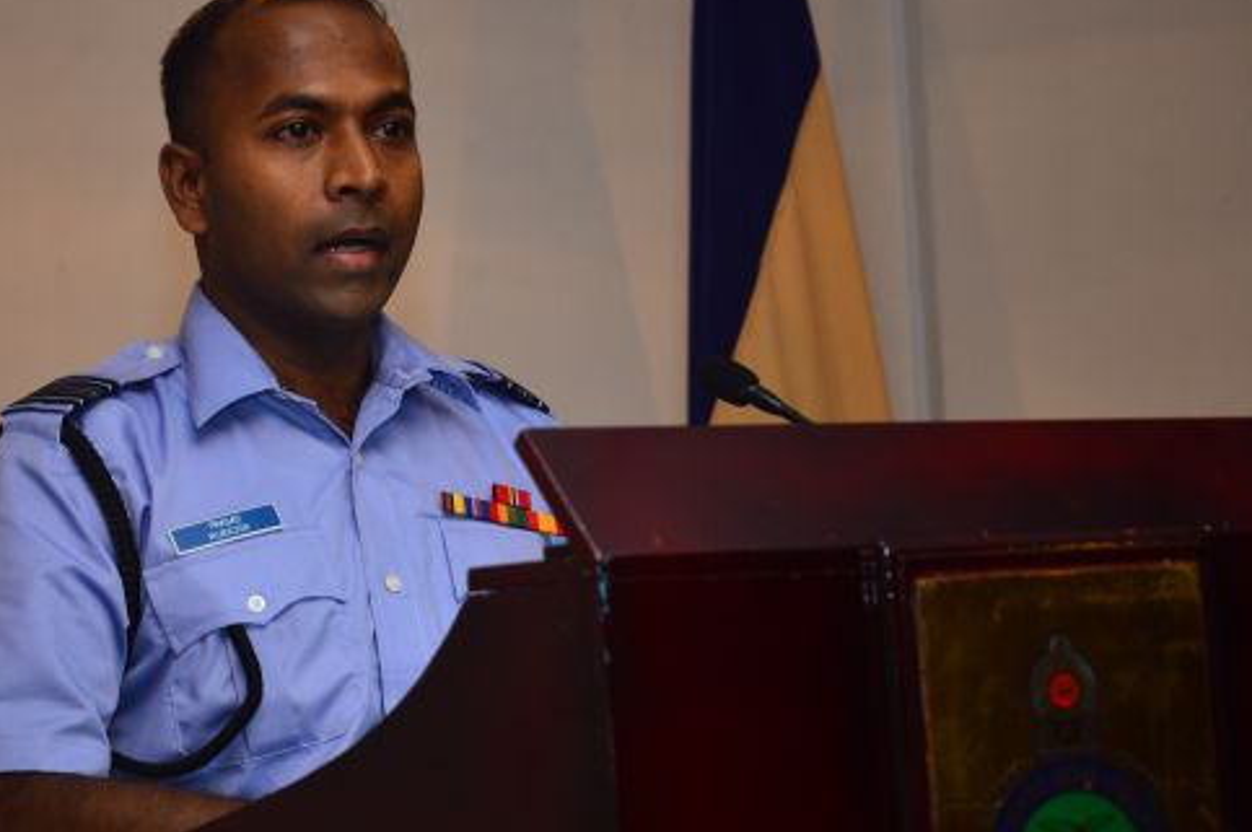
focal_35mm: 108
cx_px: 521
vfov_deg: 12.6
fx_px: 3752
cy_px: 332
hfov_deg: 18.9
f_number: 5
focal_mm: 58
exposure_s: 1/60
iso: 400
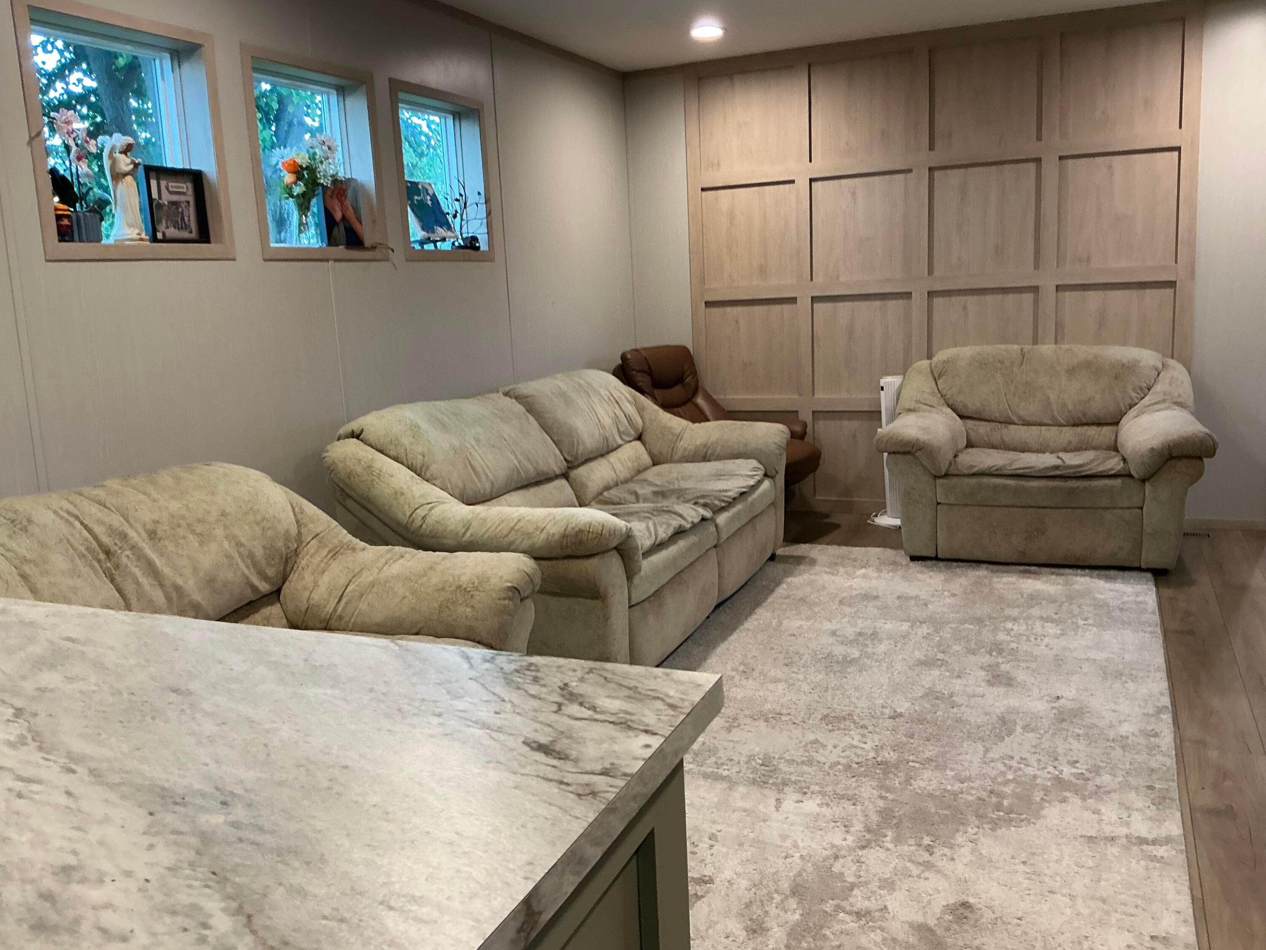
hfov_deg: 63.4
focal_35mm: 28
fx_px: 1024
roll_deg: +3.5
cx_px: 633
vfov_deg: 49.7
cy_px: 475
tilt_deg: -9.7
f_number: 1.8
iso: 100
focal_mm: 3
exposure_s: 1/60
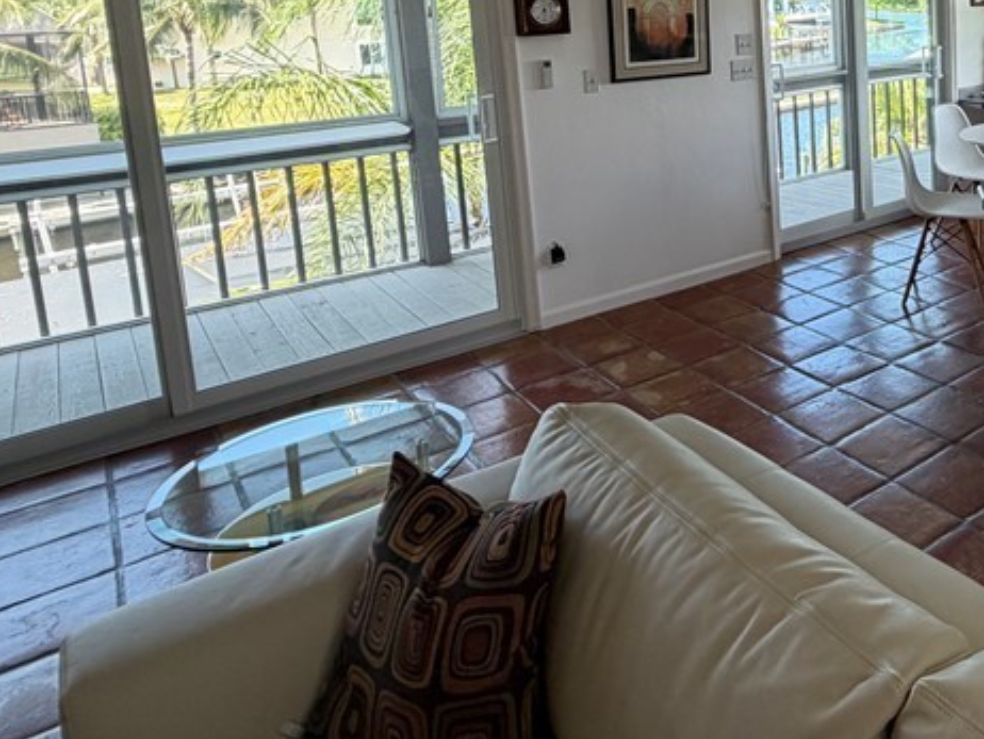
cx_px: 863
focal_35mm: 31
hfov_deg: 52.2
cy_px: 100
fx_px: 882
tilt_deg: -7.7
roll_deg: +2.6
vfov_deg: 42.4
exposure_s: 1/121
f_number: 2.2
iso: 125
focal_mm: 2.22
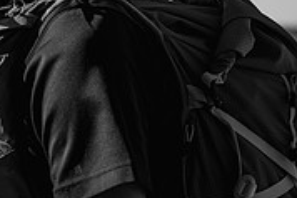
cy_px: 105
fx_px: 2023
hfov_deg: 8.3
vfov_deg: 5.6
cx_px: -97
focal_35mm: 245
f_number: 4
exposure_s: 1/2000
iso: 160
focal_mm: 70
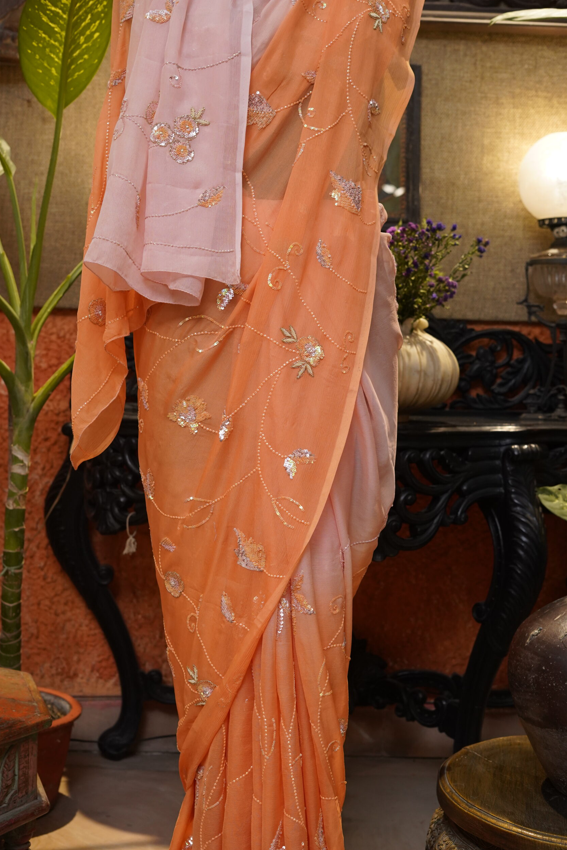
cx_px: 285
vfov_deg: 38.9
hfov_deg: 26.5
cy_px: 426
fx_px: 1205
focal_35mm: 51
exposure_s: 1/100
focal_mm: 50
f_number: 5
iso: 2000
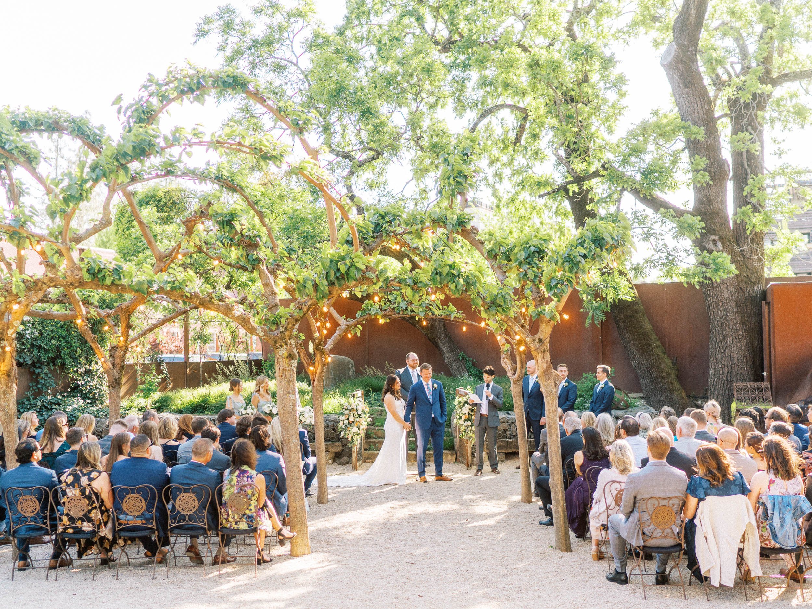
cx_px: 424
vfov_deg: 37.9
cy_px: 304
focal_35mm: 38
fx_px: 888
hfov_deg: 49.1
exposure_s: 1/1600
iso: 250
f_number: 1.8
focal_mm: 35
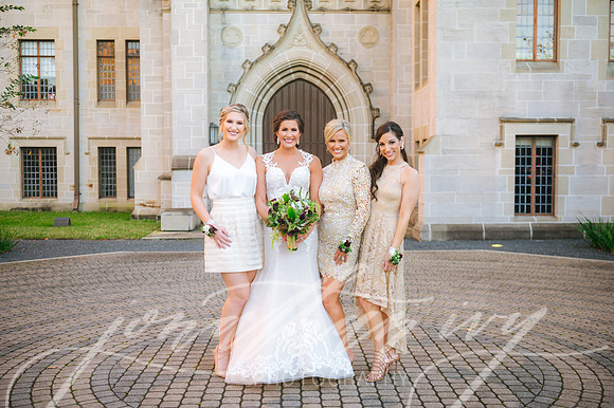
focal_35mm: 42
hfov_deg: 46.4
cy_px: 204
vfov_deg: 31.9
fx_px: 716
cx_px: 307
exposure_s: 1/250
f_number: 3.2
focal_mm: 42
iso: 500
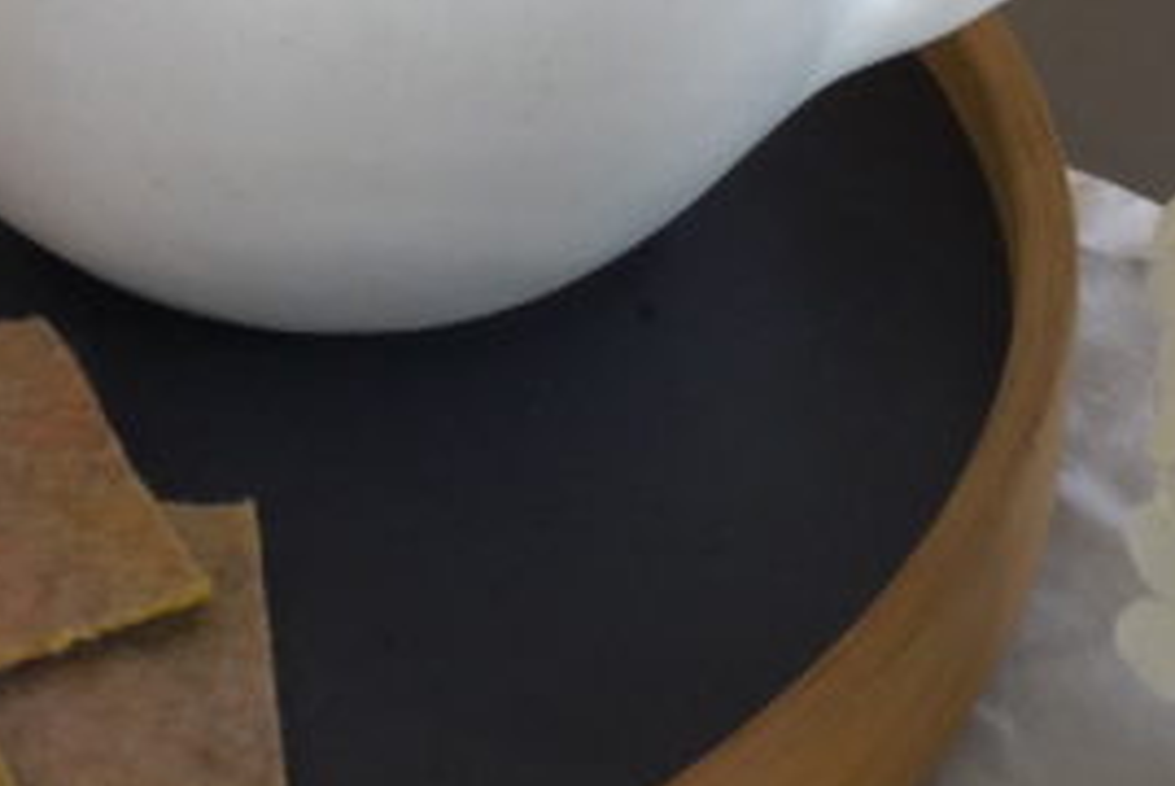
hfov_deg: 15.4
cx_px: 349
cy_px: 474
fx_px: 4346
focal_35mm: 133
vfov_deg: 10.3
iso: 8000
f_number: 22
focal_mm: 35
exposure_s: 1/40
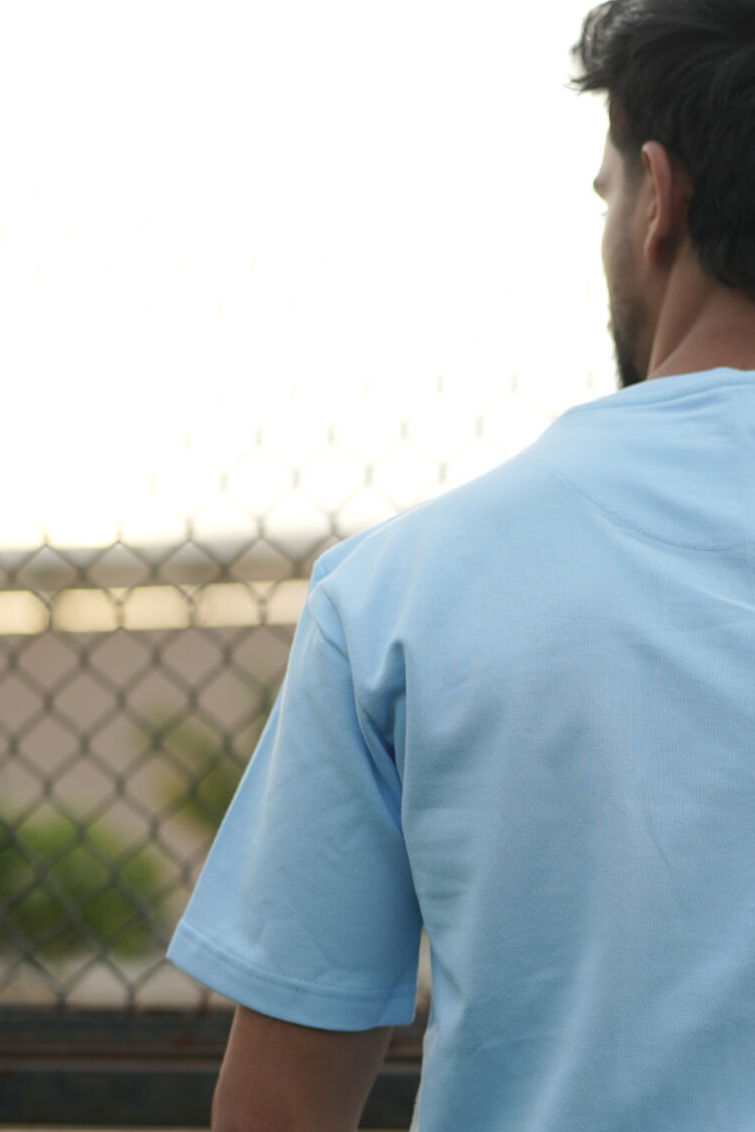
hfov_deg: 16.9
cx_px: 766
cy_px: 721
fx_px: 2485
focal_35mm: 79
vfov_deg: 25.6
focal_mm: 35
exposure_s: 1/500
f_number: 1.6
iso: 100
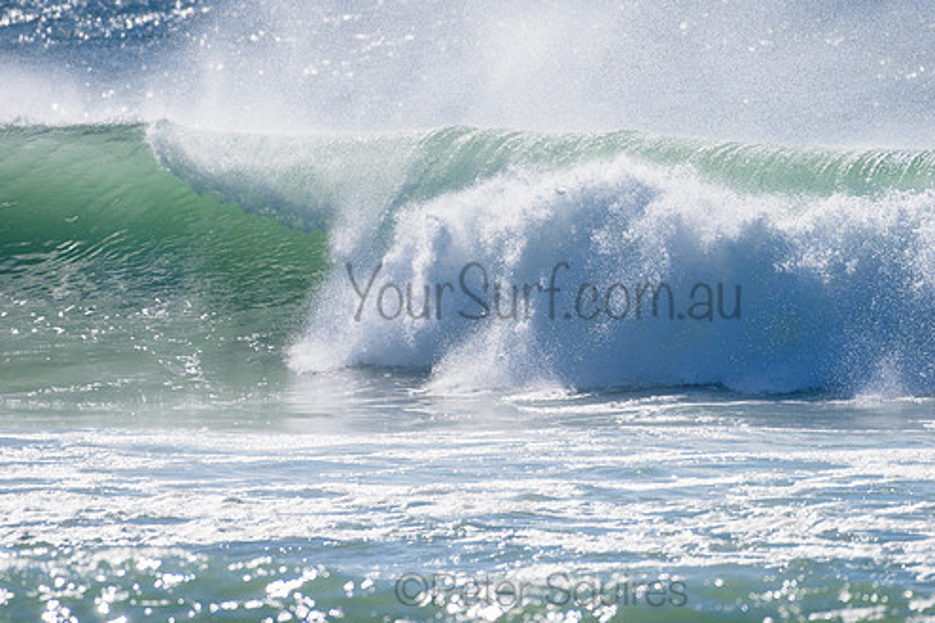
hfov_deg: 3.4
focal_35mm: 600
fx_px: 15577
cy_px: 276
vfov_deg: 2.3
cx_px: 548
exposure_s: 1/2000
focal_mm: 500
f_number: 5.6
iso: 160
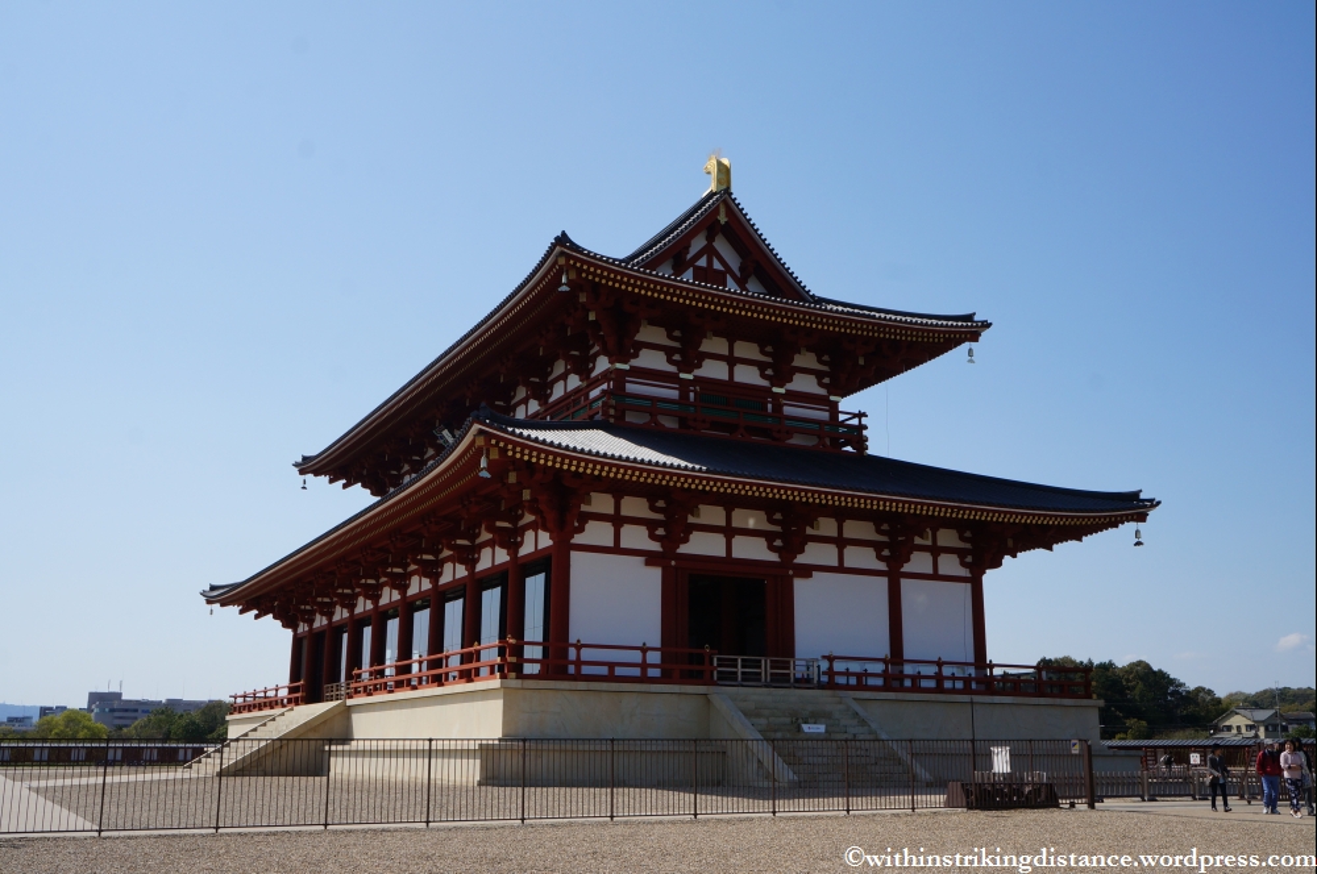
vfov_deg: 36.8
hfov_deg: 53.2
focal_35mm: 36
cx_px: 658
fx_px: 1315
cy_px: 437
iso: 200
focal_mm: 24
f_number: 13
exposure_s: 1/400
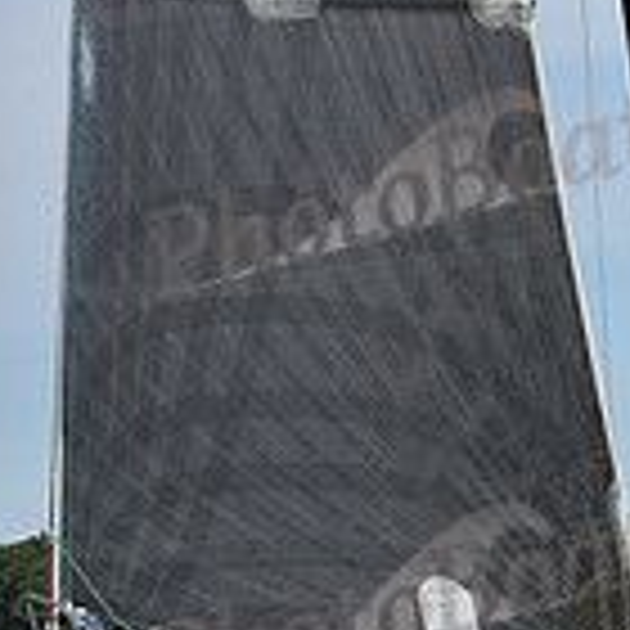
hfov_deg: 7.0
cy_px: 767
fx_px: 5065
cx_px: 1017
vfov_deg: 7.1
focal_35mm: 246
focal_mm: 70
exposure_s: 1/1000
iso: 320
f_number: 11
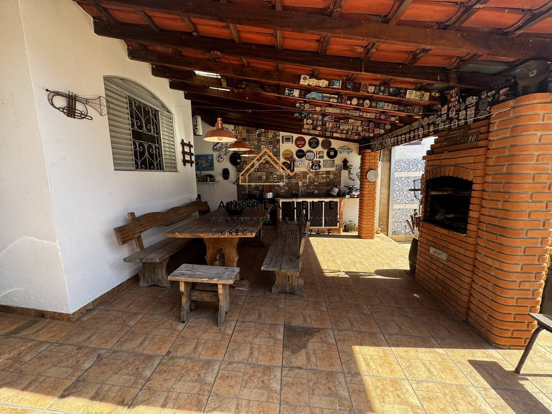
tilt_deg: -8.0
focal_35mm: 14
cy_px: 207
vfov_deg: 85.7
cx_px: 276
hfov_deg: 102.1
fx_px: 223
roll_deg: +1.5
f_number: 2.2
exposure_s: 1/239
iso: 40
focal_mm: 2.22
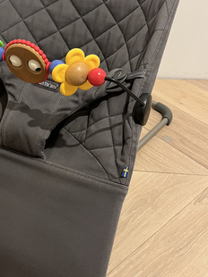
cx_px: 49
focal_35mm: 42
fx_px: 337
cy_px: 122
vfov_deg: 44.7
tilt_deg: -40.3
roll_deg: +3.2
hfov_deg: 33.5
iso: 500
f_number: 1.6
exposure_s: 1/50
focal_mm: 5.1
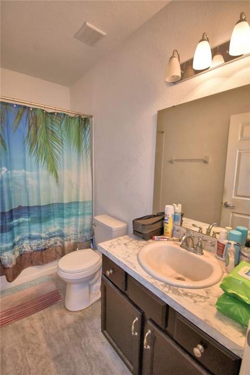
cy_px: 188
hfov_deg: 77.3
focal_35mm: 15
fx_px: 156
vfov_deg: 100.4
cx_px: 125
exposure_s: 1/30
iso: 220
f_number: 4.5
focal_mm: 10
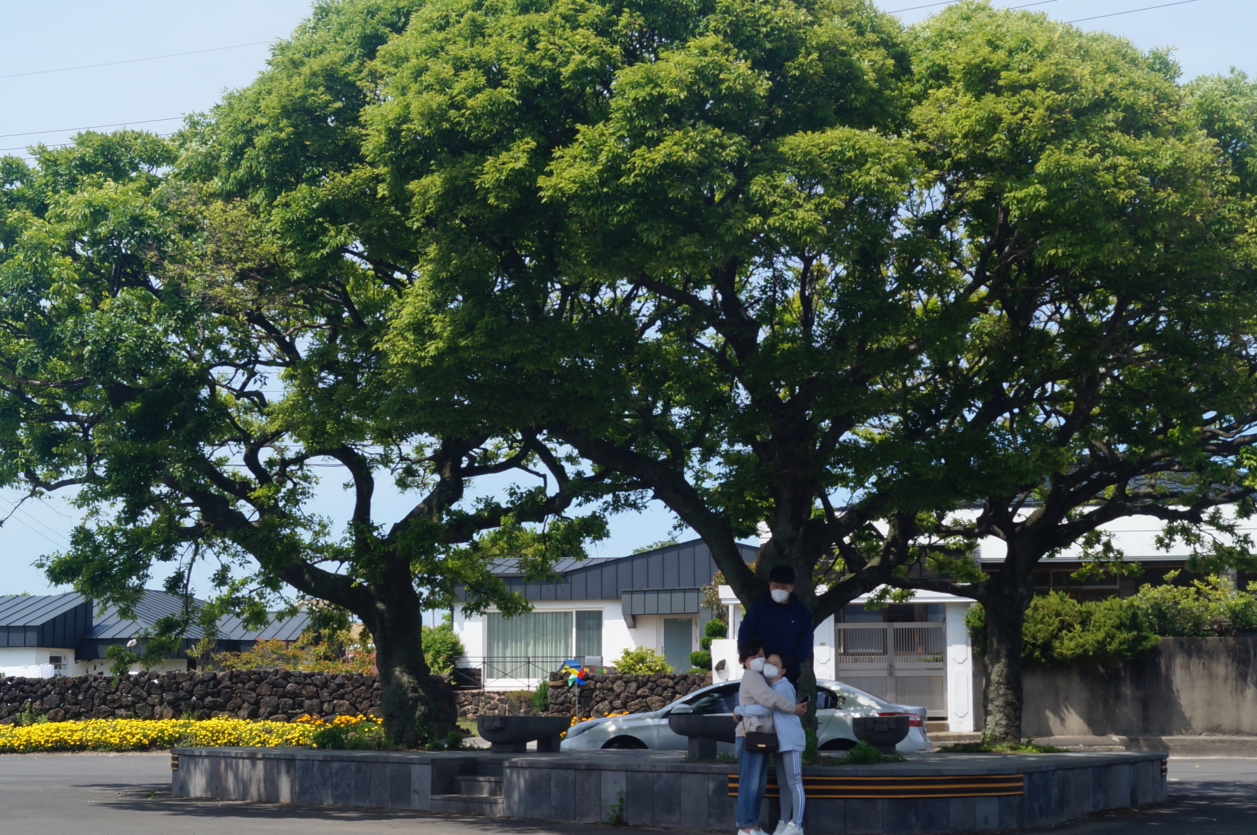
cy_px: 495
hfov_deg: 38.9
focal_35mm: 51
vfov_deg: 26.4
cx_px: 699
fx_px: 1779
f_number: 13
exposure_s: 1/125
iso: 100
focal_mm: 22
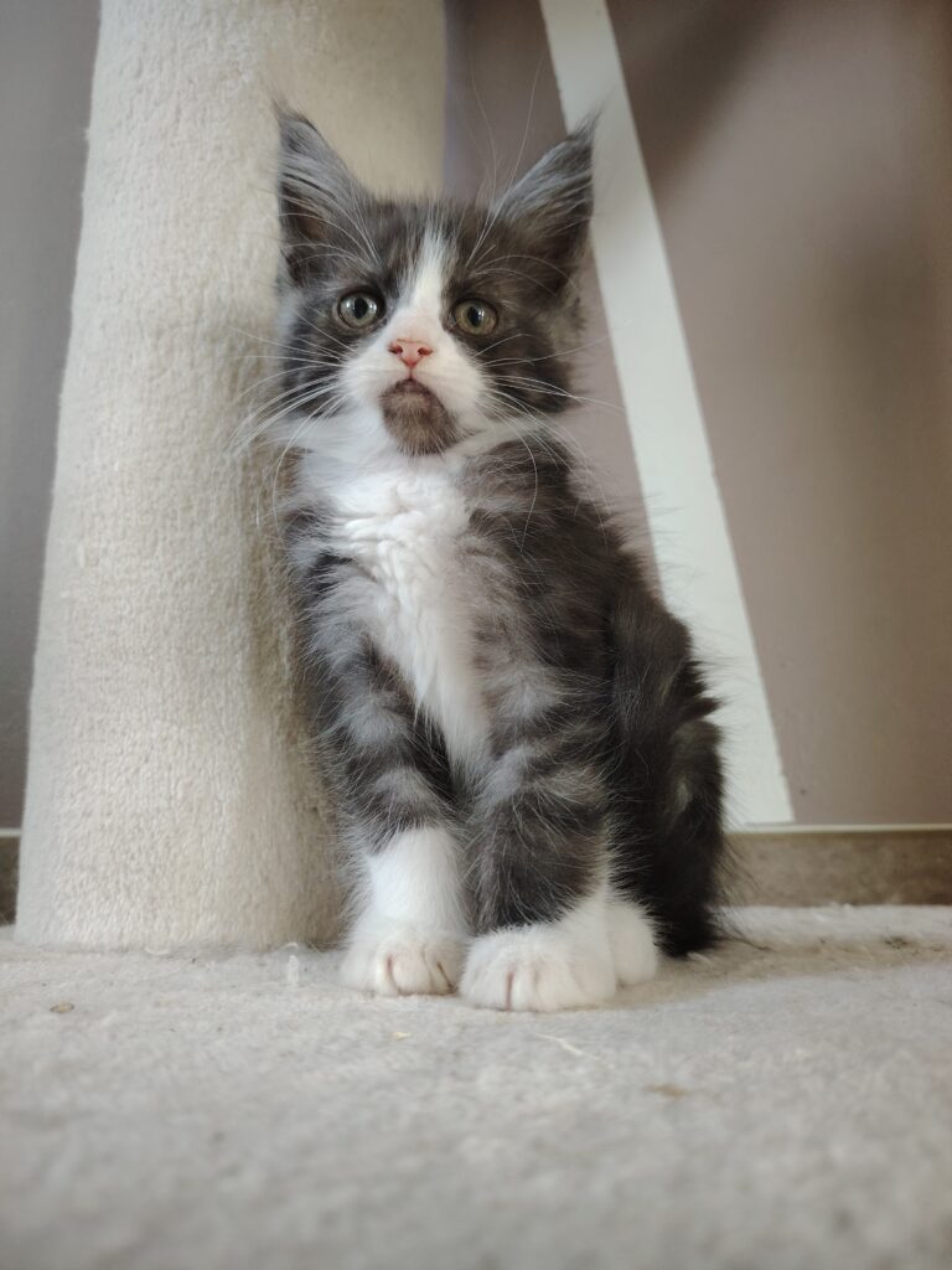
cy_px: 635
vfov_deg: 71.6
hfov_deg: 56.8
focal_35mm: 24
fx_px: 880
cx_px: 476
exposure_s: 1/100
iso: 3703
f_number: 1.75
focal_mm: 5.25
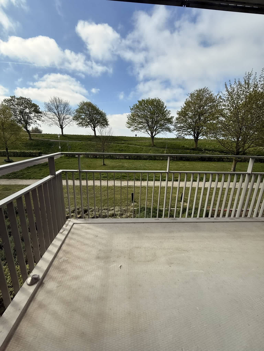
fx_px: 142
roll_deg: -2.0
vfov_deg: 102.1
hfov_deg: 85.7
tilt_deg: -13.9
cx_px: 132
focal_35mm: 14
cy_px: 176
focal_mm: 2.2
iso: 50
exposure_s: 1/1312
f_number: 2.2
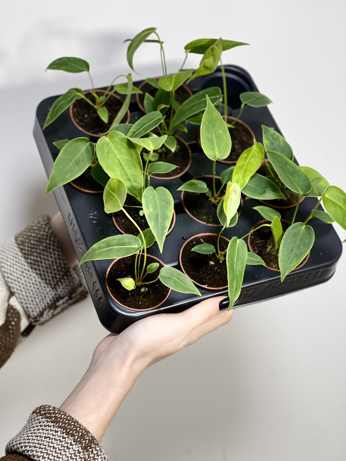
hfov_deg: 22.9
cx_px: 173
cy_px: 230
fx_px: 853
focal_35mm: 64
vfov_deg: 30.3
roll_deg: +5.2
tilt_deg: -19.9
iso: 160
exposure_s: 1/100
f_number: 2.2
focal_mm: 7.5
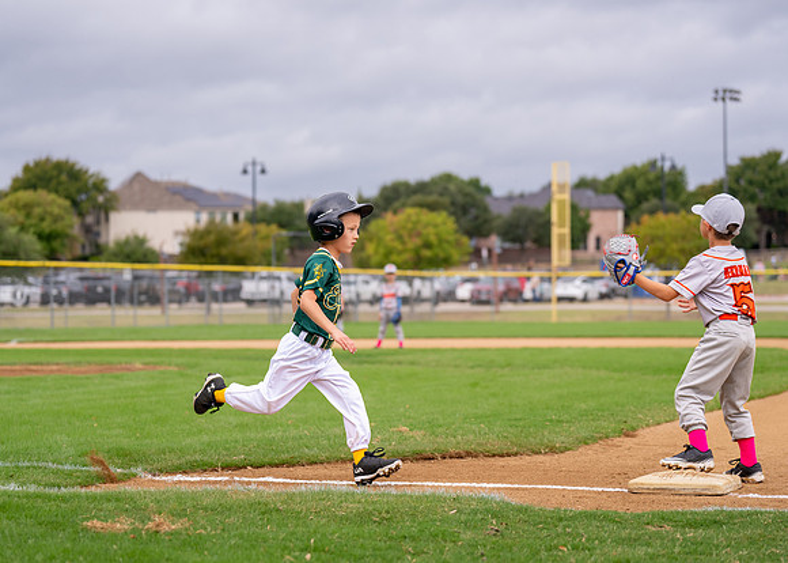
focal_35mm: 84
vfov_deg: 17.1
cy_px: 295
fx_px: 1871
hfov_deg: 23.8
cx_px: 379
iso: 250
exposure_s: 1/1600
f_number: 2.8
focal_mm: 72
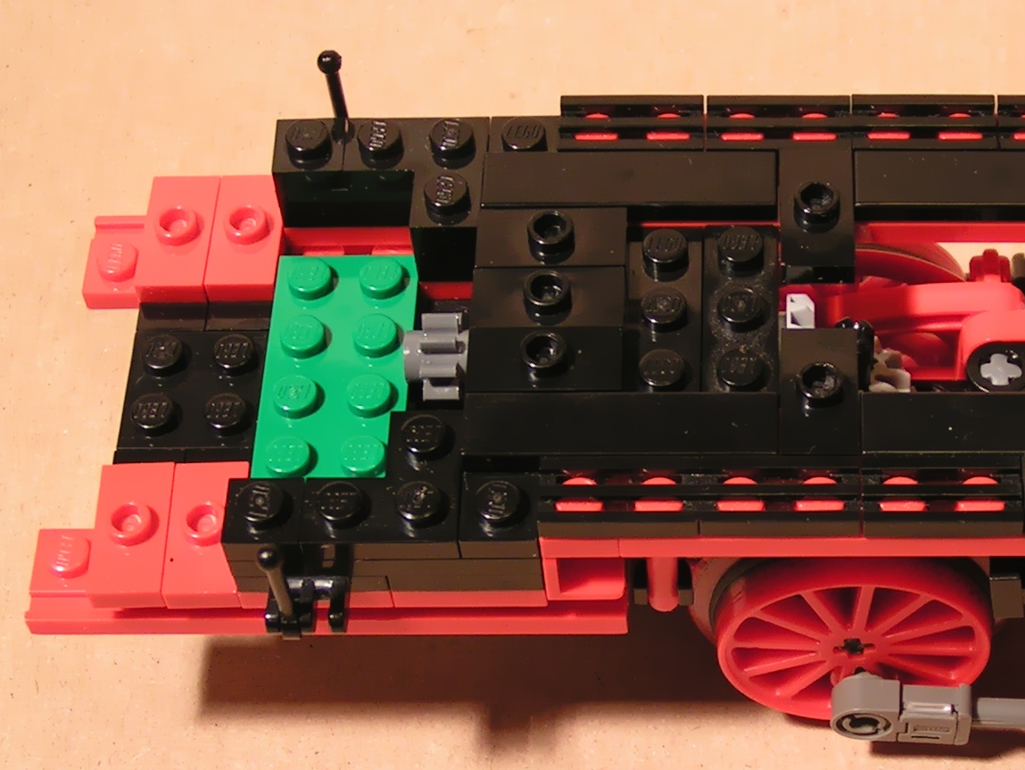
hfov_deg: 38.9
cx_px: 512
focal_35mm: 49
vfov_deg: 29.7
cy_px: 385
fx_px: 1452
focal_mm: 7.6
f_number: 2.8
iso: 80
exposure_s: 1/50
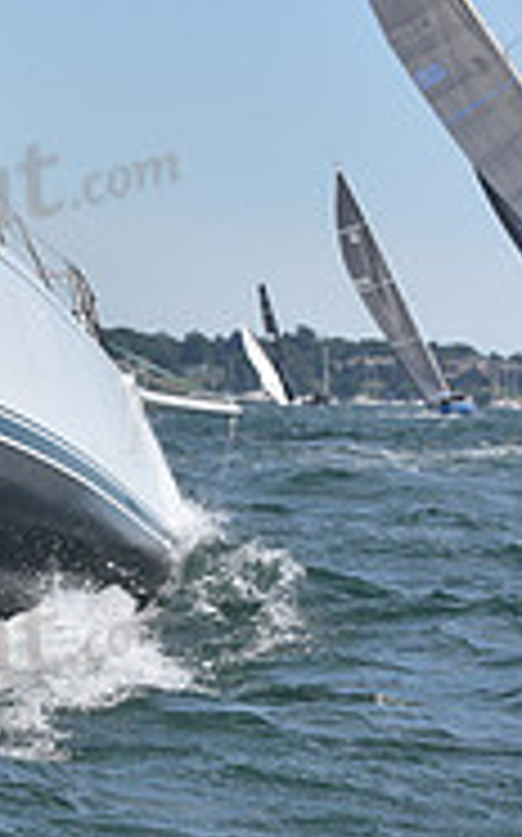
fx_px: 5084
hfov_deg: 5.7
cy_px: 61
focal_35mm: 223
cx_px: -684
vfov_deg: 9.4
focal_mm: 70
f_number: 8
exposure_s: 1/800
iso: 320
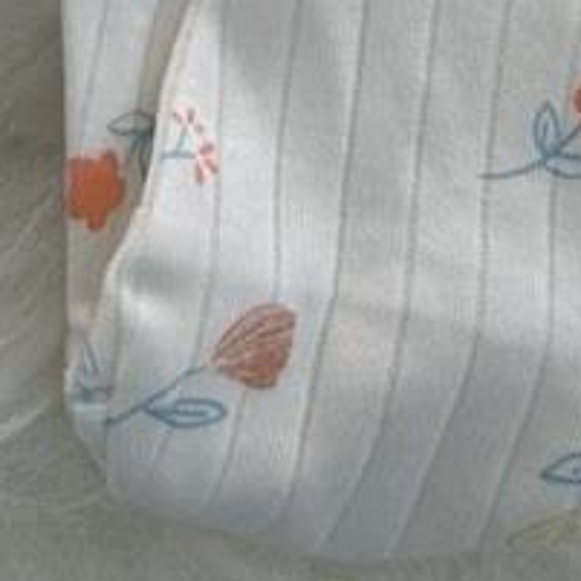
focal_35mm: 190
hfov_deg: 8.5
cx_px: -786
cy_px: -1286
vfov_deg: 7.7
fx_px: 3608
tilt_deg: -78.6
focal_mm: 6.86
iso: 64
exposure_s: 1/100
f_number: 1.78
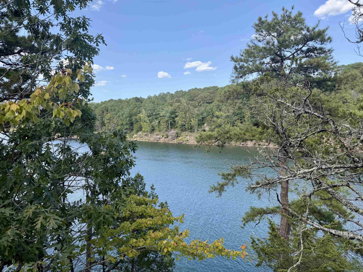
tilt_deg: -3.9
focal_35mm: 24
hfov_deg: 71.6
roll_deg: +1.1
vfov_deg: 56.8
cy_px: 136
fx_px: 252
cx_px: 182
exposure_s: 1/1437
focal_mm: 6.76
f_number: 1.78
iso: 100
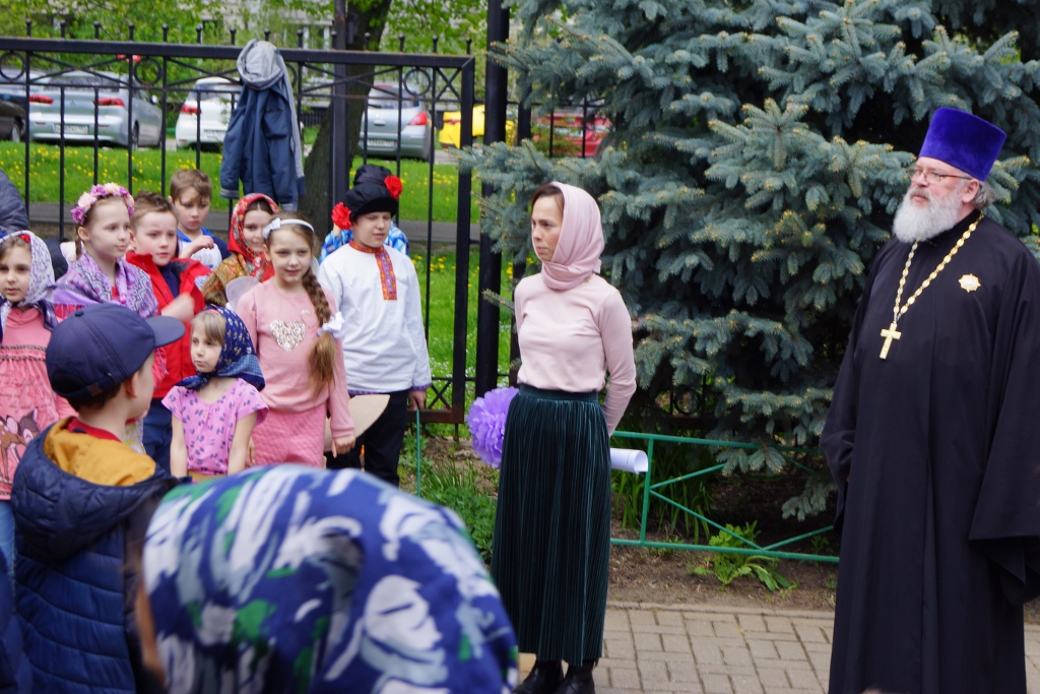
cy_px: 347
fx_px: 1517
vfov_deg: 25.8
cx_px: 520
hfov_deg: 37.8
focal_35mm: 52
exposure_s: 1/80
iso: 100
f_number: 8
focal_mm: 35
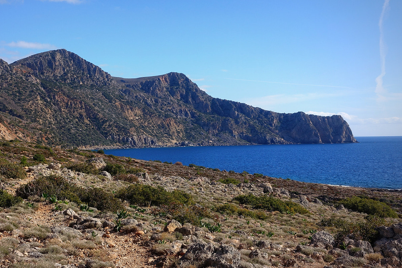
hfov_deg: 37.9
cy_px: 125
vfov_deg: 26.0
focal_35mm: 52
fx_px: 581
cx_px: 149
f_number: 5.6
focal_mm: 14.3
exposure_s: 1/640
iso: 125
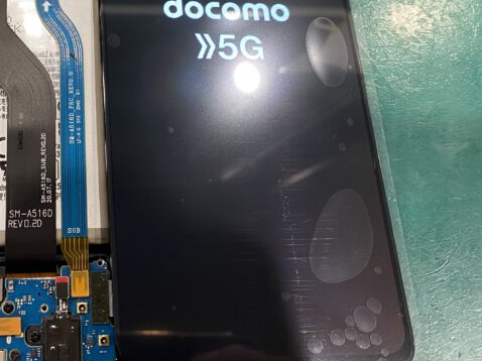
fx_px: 682
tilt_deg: -70.4
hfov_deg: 37.4
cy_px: 76
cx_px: 91
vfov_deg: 29.0
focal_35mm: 49
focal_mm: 4.25
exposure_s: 1/50
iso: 125
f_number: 1.8
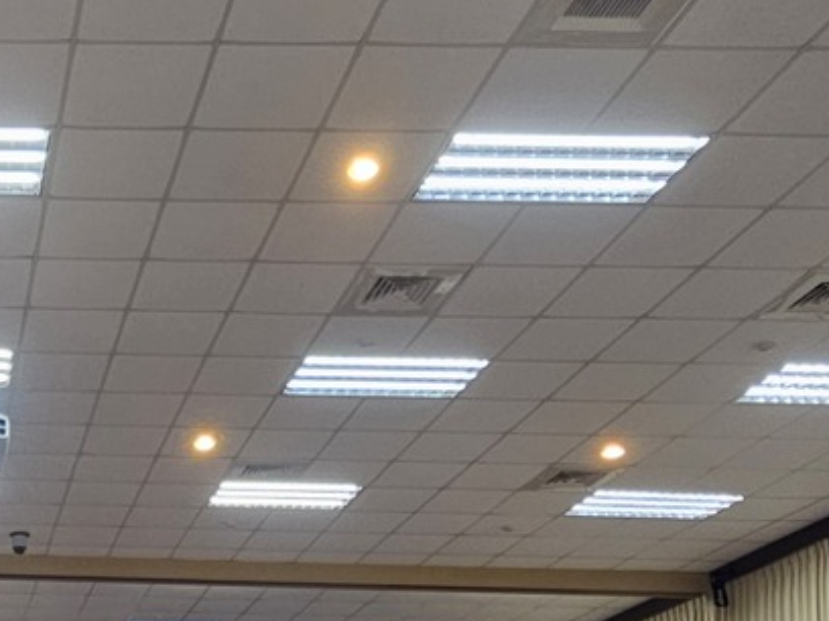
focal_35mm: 51
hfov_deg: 32.2
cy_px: 647
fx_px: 1221
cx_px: -122
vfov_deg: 26.7
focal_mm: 2.2
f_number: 2.2
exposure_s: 1/60
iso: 160
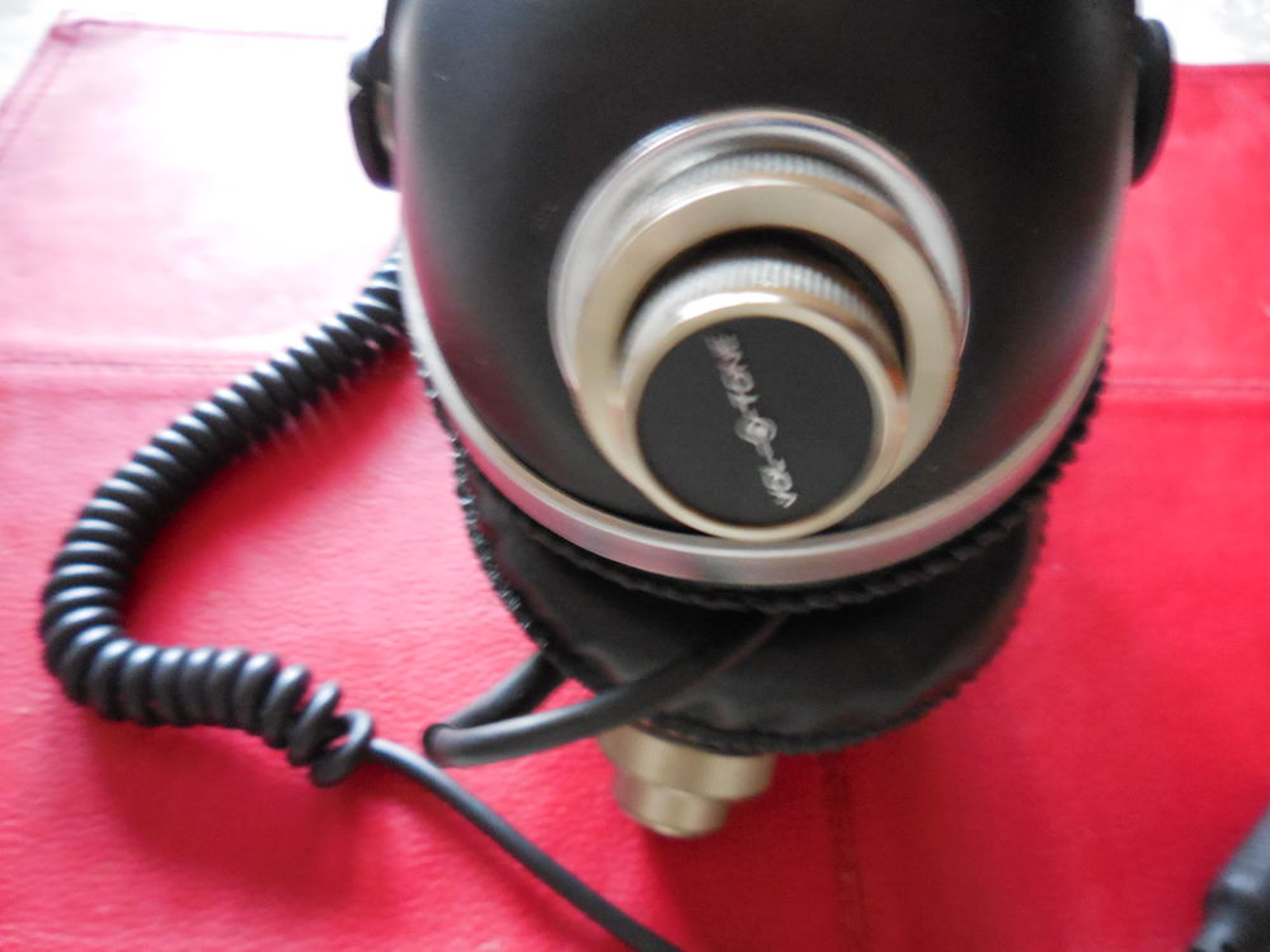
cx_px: 635
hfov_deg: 69.4
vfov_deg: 54.9
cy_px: 476
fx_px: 917
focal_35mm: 25
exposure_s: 1/3
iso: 800
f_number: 3.3
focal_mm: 4.5
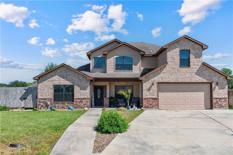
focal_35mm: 35
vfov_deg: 37.8
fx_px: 226
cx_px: 116
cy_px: 78
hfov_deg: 54.4
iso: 1000
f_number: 6.3
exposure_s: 1/500
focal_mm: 35
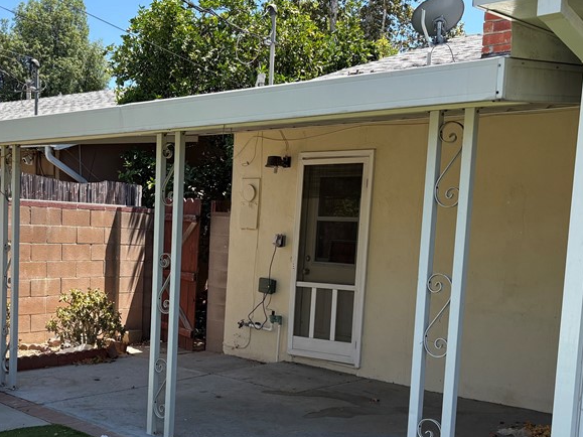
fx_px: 775
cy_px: 303
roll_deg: -1.9
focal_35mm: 46
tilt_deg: -5.0
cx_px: 215
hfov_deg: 40.9
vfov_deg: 31.2
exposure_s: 1/1587
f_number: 1.6
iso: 64
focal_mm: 5.96
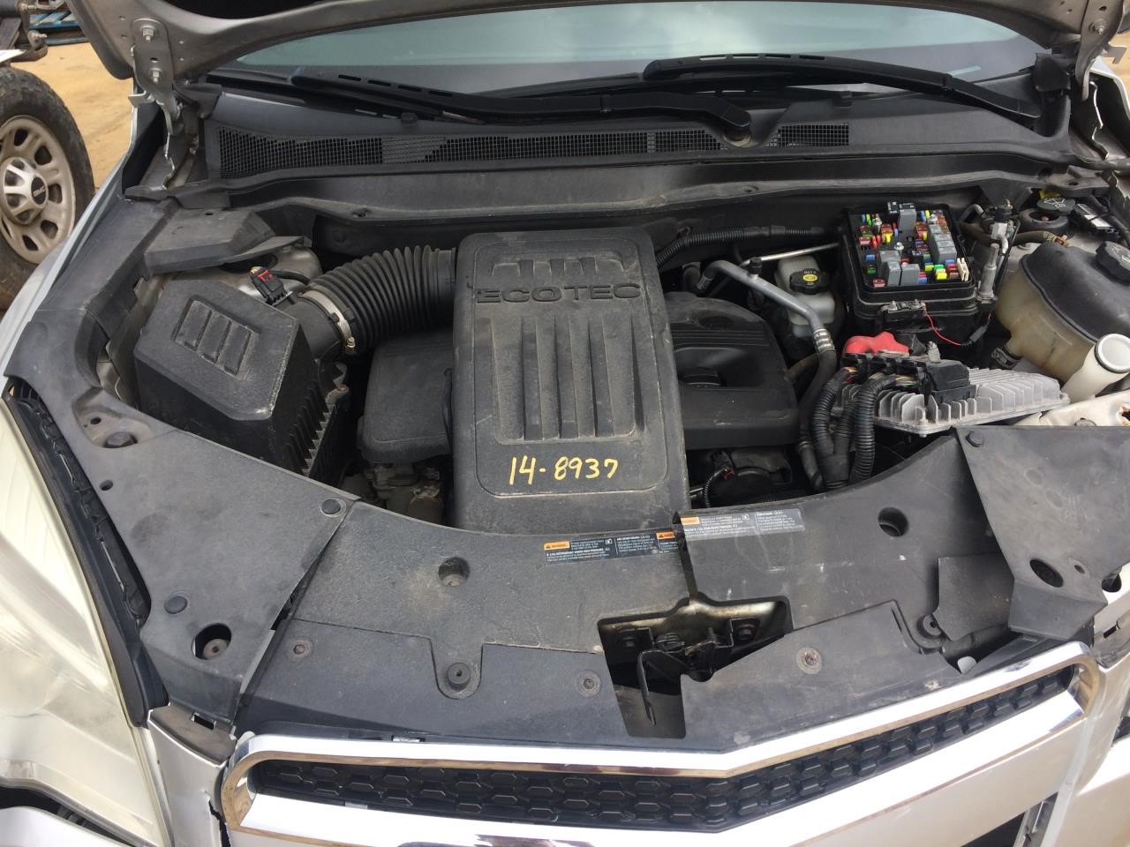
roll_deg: +2.4
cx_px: 565
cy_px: 424
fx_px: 947
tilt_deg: -28.2
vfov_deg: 48.2
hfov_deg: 61.7
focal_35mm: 29
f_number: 2.2
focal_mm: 4.15
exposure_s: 1/604
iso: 32
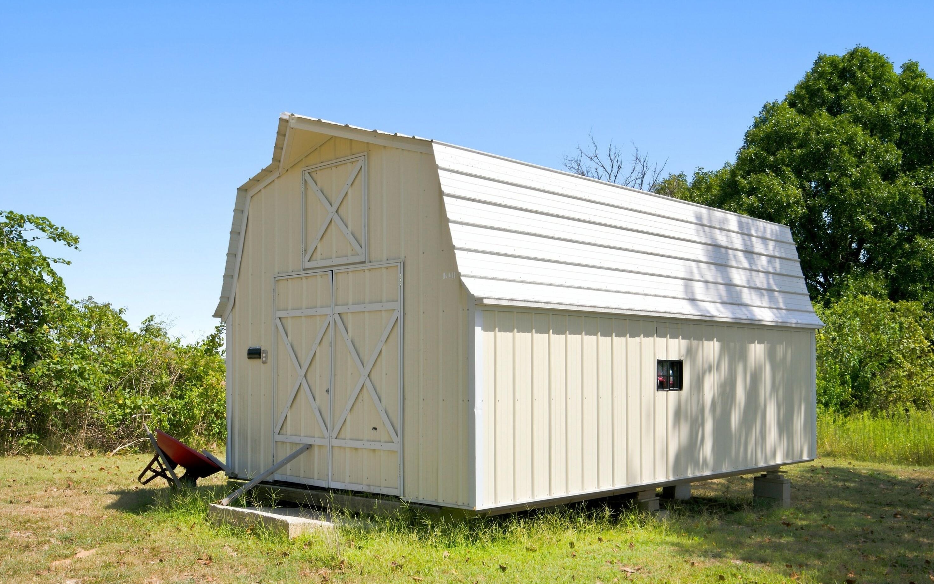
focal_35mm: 36
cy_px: 312
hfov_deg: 54.0
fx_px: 916
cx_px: 469
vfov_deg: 35.3
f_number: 9
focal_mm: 35
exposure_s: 1/1250
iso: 500
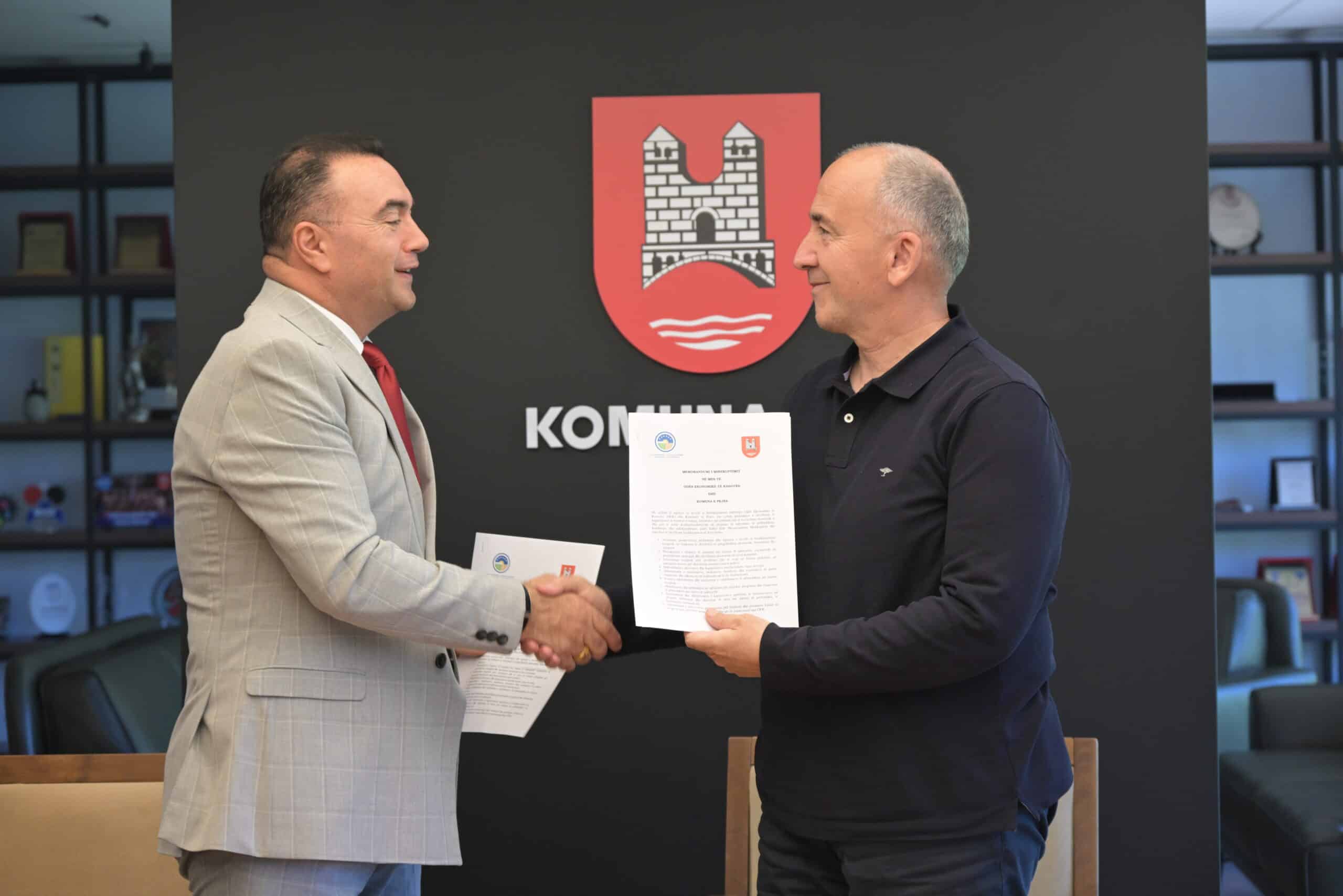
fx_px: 3357
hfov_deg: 22.6
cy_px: 448
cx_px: 672
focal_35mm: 90
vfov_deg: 15.2
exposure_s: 1/100
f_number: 6.3
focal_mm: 90
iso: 1800
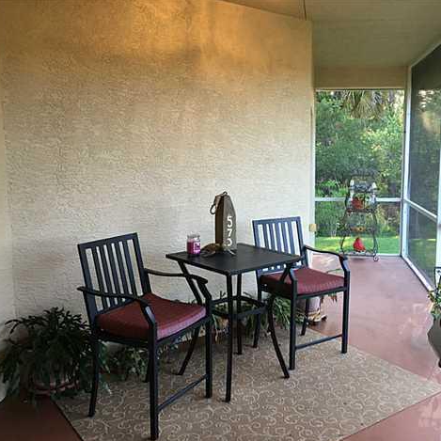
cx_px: 276
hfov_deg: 46.8
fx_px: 504
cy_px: 224
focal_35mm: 35
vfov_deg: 47.2
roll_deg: +0.1
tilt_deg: -7.8
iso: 25
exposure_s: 1/15
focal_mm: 4.15
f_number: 2.2
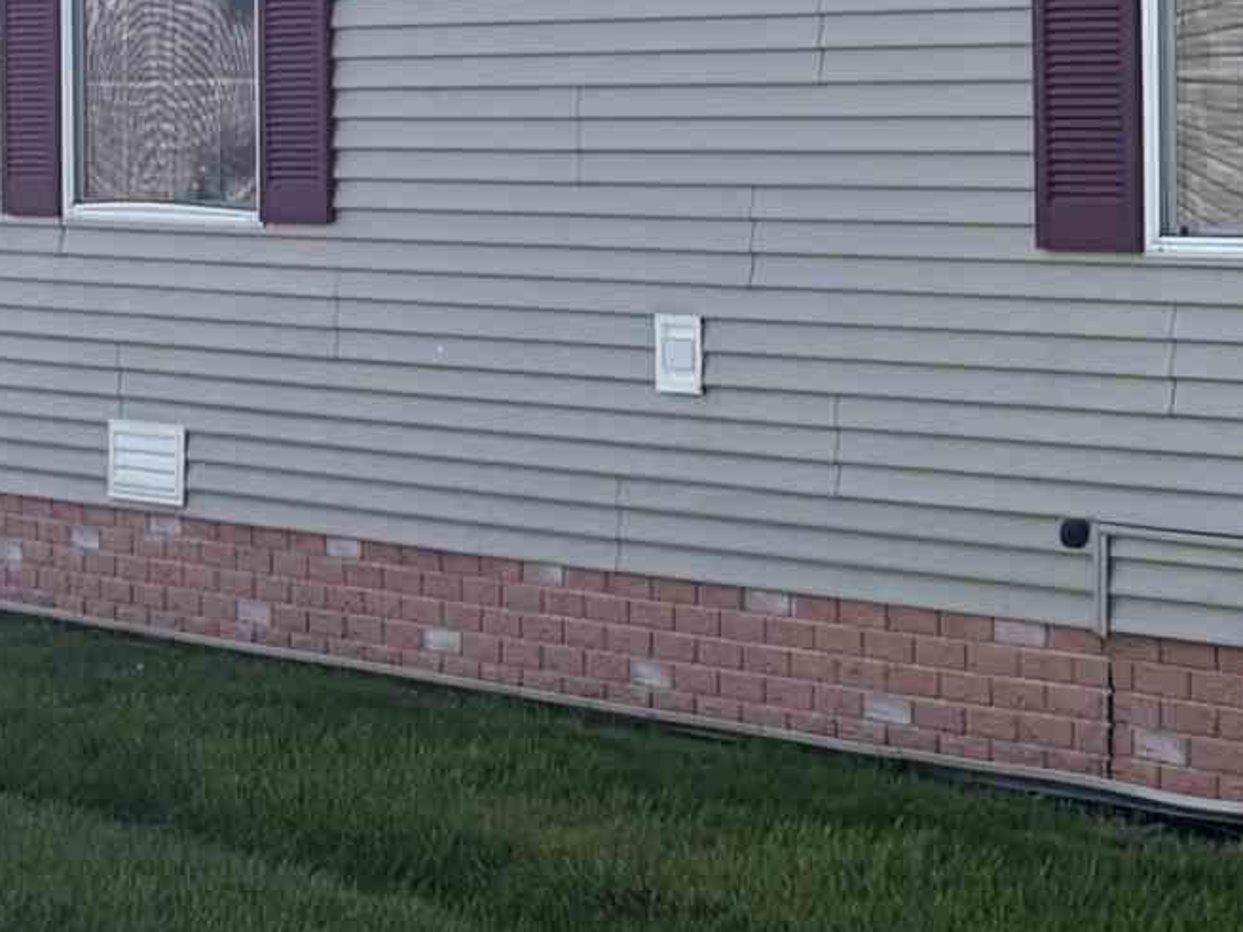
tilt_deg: -1.0
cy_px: 131
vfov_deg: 12.1
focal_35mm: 122
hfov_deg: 15.4
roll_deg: +0.0
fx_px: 4380
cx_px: 1602
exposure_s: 1/2208
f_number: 1.6
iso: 64
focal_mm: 5.96
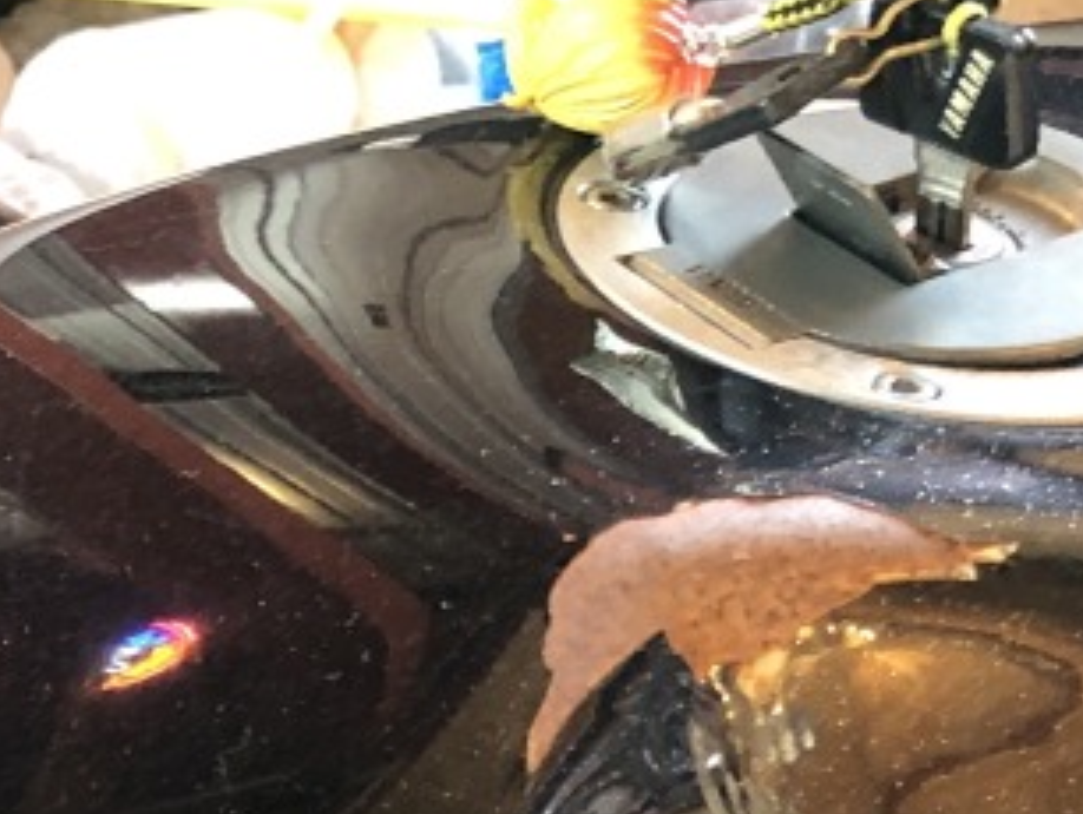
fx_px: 3663
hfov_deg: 16.7
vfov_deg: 11.8
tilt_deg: -49.7
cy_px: 1430
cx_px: 871
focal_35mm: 117
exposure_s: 1/11
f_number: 1.8
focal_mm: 3.99
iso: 100
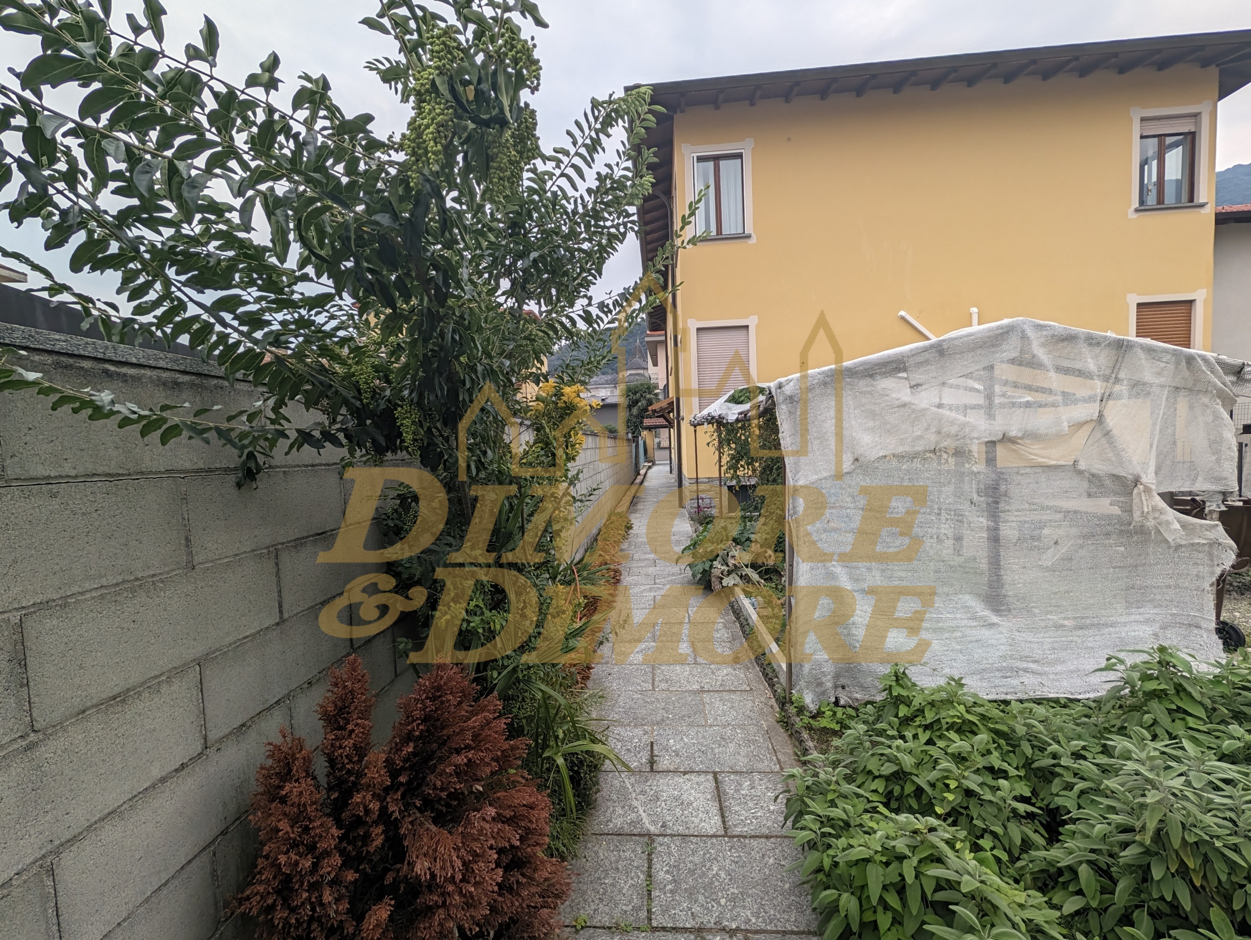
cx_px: 626
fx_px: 434
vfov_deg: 94.6
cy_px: 470
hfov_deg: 110.5
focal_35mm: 12
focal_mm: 2.02
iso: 49
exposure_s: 1/2252
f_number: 1.7
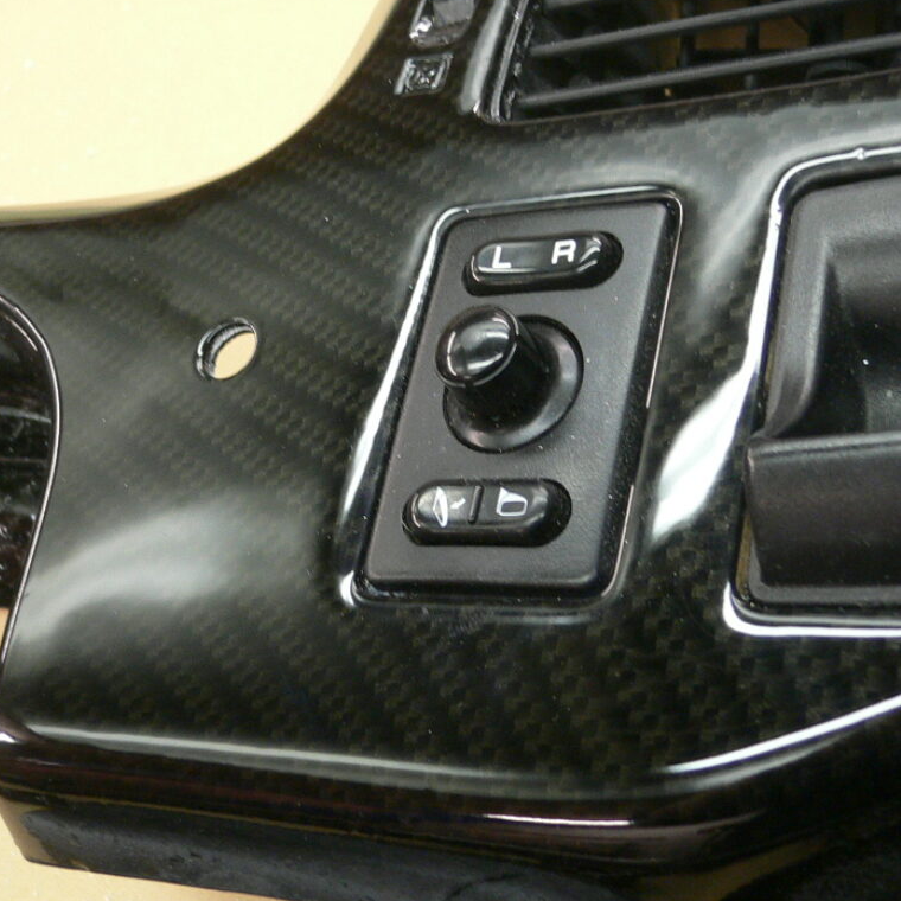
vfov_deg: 30.0
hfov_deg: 30.0
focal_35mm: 57
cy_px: 377
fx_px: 1679
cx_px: 404
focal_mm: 5.8
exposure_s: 1/15
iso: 150
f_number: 2.8
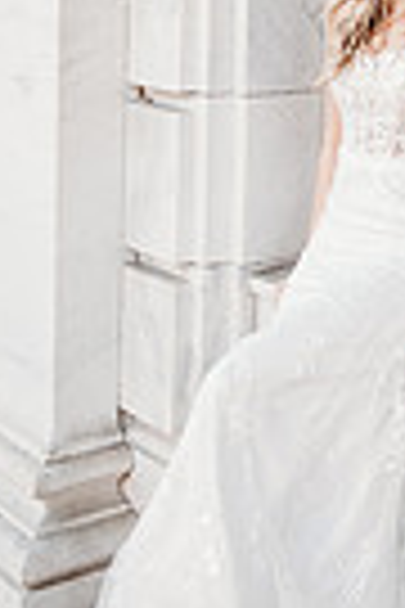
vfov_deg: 23.8
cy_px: -54
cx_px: 396
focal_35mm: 80
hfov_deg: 16.7
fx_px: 1350
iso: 320
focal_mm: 24
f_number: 2
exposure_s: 1/320
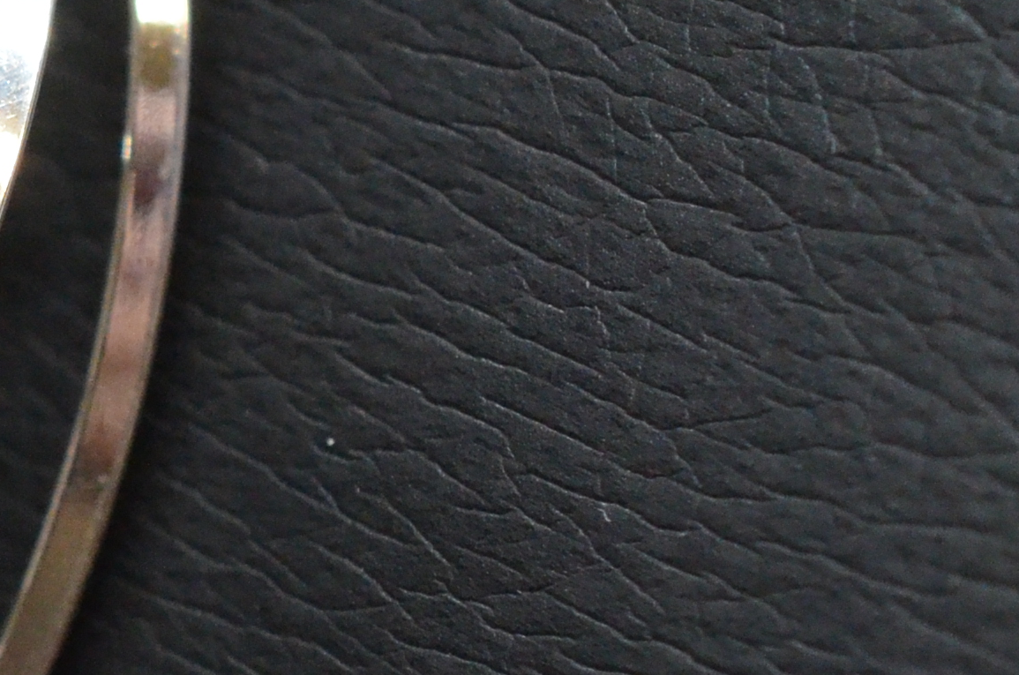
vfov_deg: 5.3
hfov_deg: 8.0
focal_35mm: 256
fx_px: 7231
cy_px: 356
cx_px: -224
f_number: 6.3
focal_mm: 40
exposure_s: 1/640
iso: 2500
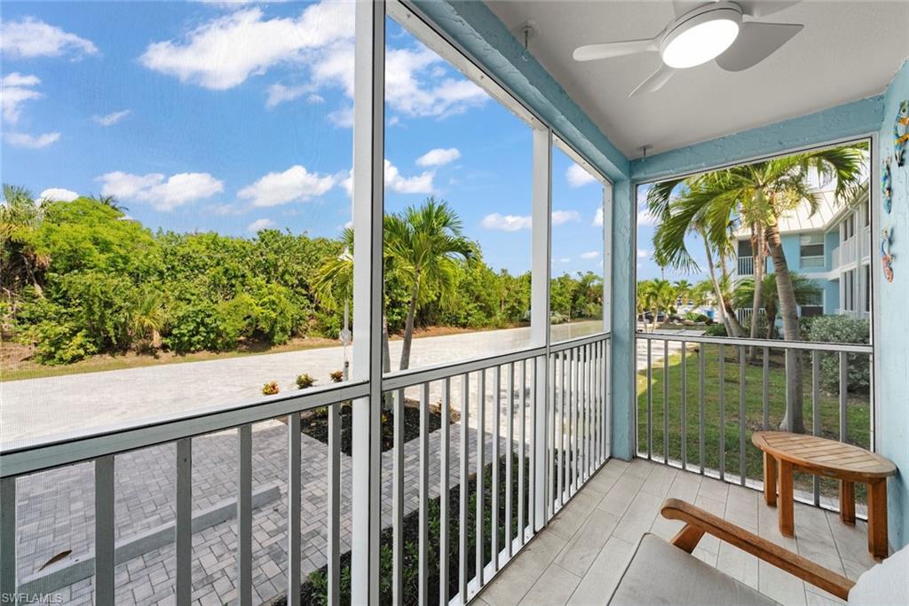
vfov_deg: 81.2
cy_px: 303
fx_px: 354
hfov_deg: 104.2
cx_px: 454
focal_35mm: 14
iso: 400
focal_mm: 14
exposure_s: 1/60
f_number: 13
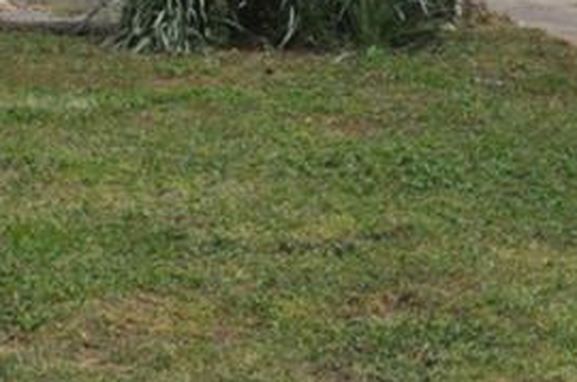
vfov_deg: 6.3
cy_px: -84
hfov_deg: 9.3
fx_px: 3456
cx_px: -325
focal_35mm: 216
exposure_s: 1/400
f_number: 20
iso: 3200
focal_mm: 38
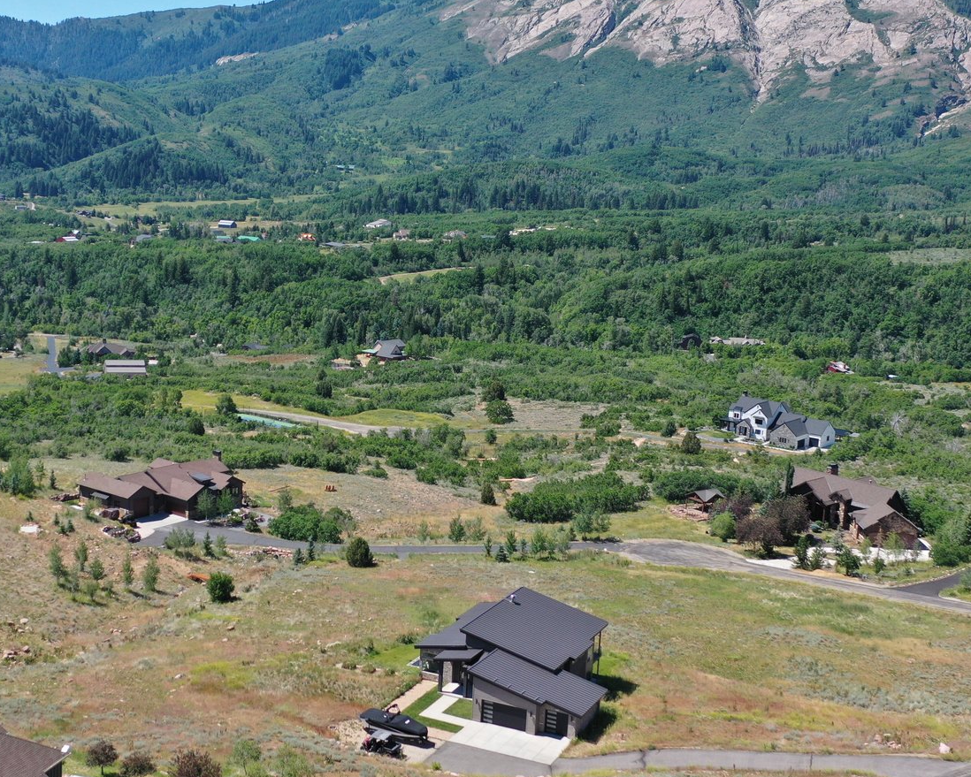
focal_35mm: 49
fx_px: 1409
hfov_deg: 38.0
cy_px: 326
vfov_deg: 30.8
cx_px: 486
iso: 100
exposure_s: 1/1250
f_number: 3.2
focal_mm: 10.26
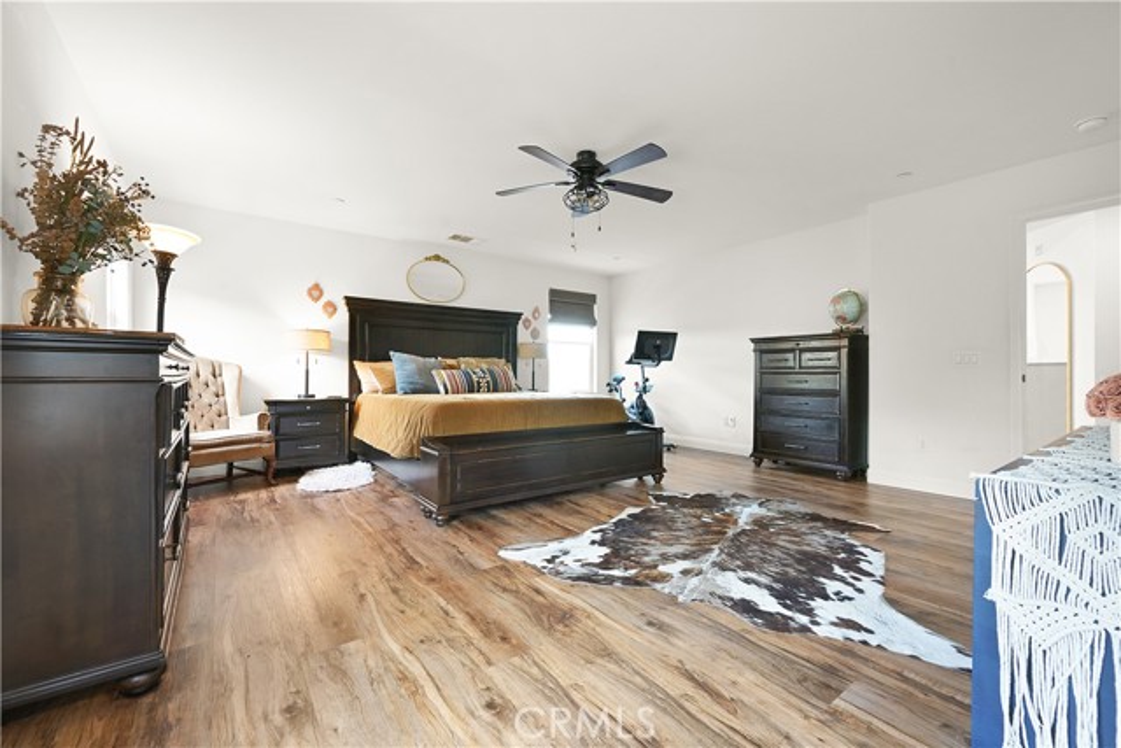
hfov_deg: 104.2
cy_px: 374
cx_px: 560
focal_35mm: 14
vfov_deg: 81.2
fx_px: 436
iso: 400
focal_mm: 14
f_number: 8
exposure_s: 1/13
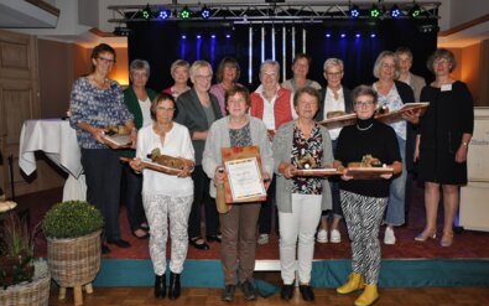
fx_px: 433
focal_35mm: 33
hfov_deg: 58.9
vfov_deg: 38.9
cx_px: 245
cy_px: 145
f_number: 4
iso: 800
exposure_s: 1/60
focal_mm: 21
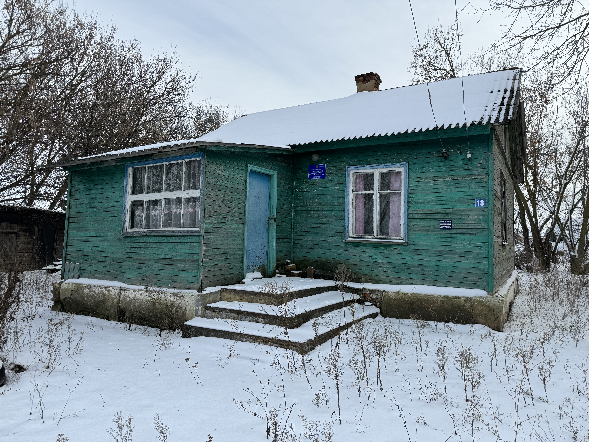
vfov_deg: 56.8
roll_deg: -1.4
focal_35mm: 24
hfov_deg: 71.6
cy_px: 221
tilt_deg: +4.2
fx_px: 408
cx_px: 294
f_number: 1.78
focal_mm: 6.86
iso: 80
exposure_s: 1/2415
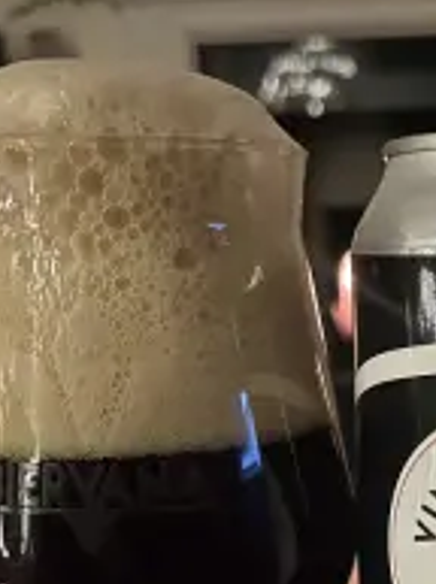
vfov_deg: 34.4
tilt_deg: -14.3
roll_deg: +1.3
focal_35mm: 54
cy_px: 478
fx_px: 910
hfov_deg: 26.3
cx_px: 369
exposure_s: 1/14
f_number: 1.6
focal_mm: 5.1
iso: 1000
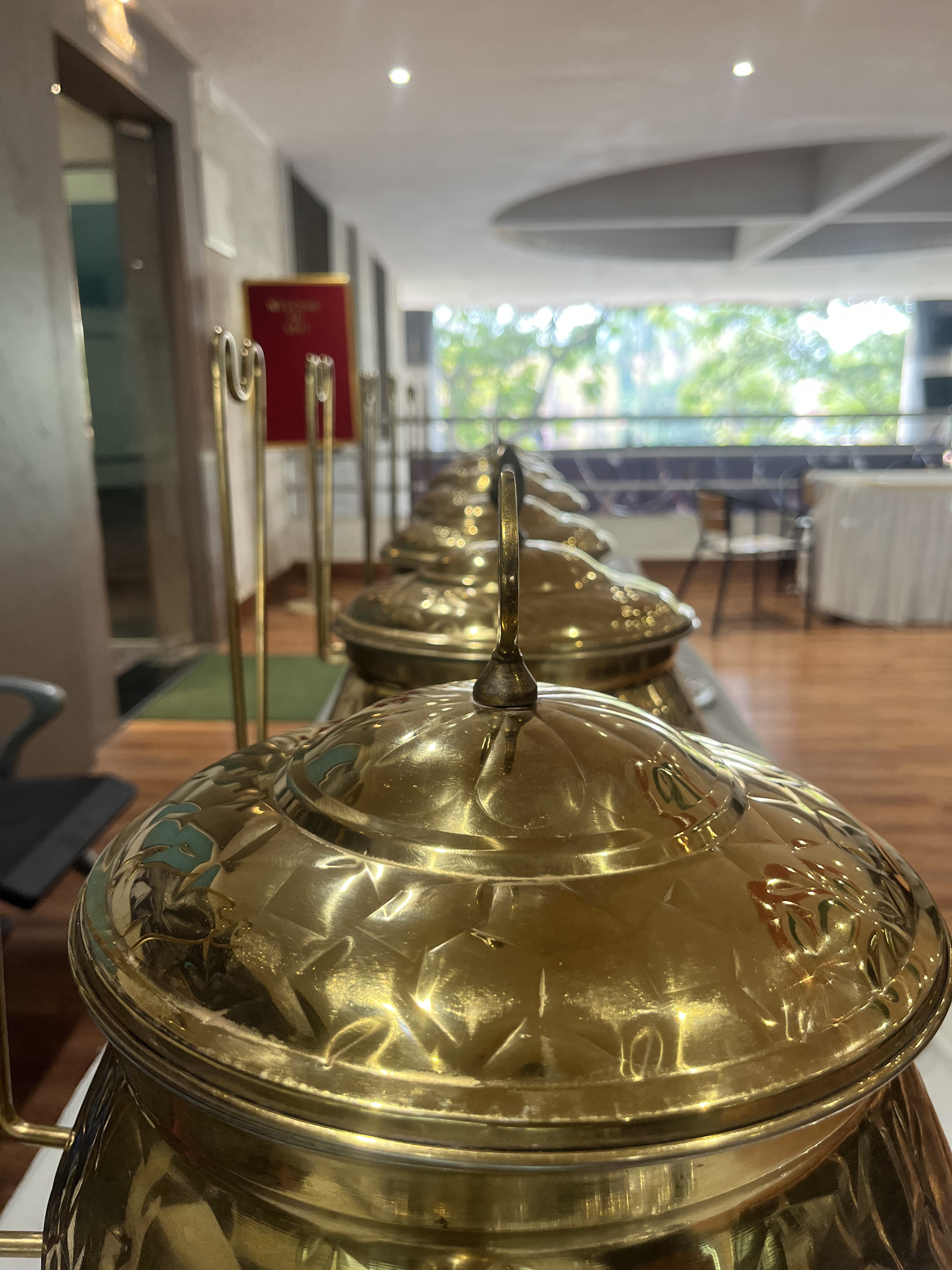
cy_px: 635
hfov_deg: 53.1
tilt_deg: -13.0
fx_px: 953
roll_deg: +1.1
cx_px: 476
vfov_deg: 67.3
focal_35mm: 26
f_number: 1.6
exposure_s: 1/100
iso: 125
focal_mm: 5.1
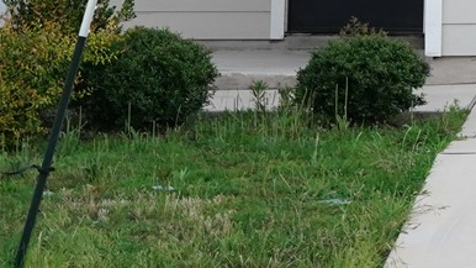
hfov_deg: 9.0
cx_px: 726
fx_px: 2932
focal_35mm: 232
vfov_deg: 4.9
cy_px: -621
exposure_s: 1/100
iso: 1600
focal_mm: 39.4
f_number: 7.1
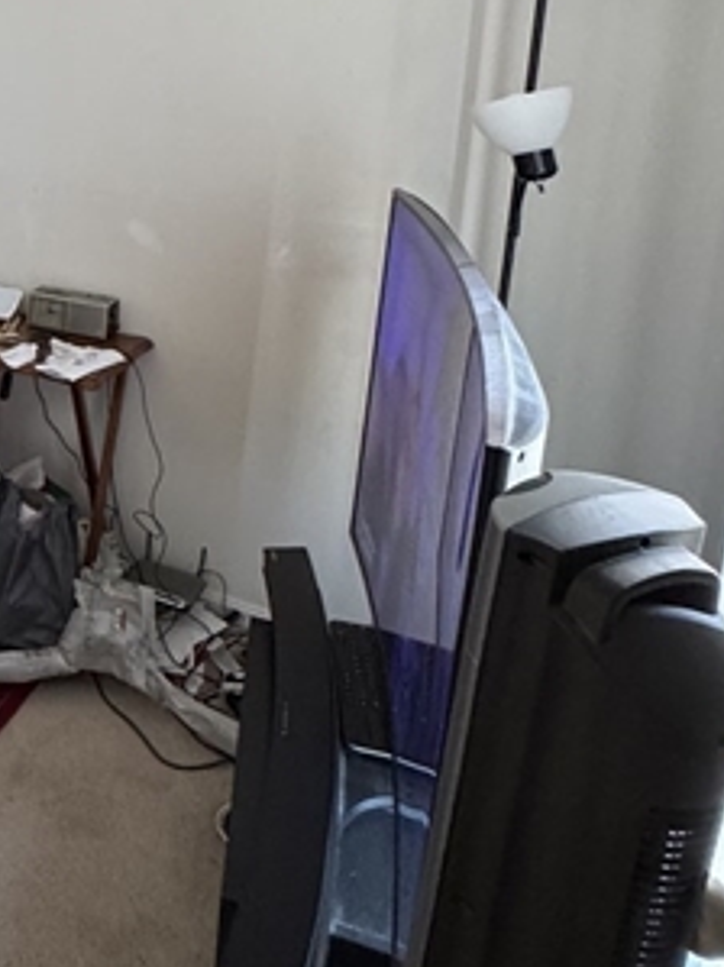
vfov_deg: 48.2
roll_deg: +0.2
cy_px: 181
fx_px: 1005
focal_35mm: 36
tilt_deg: -9.9
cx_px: -133
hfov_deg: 32.9
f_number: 2.2
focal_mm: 2.22
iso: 500
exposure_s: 1/60
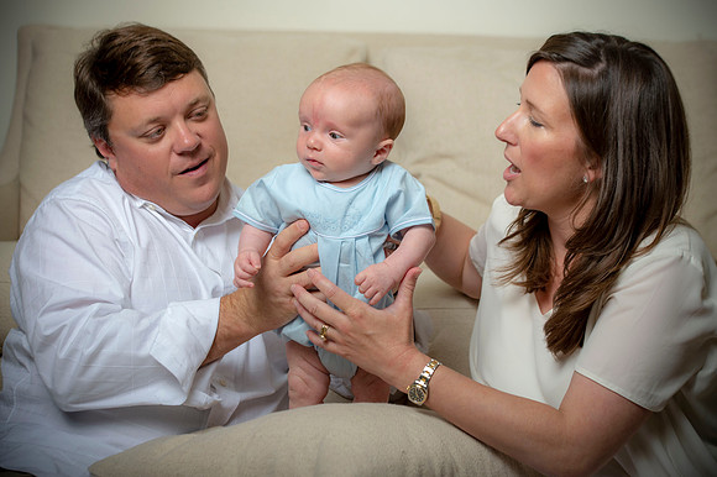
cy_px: 238
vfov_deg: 16.6
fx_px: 1632
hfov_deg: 24.8
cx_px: 358
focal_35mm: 82
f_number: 5.6
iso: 250
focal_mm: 82
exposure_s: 1/200
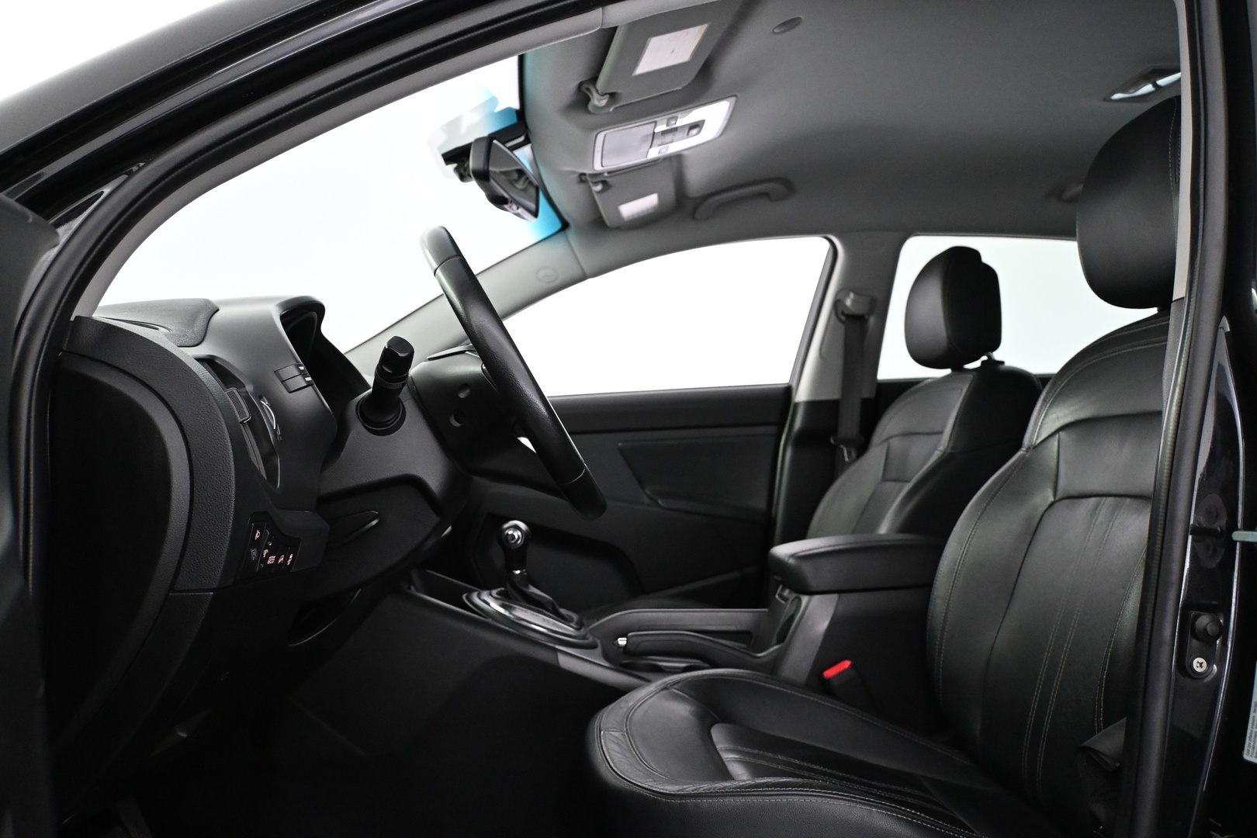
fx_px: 1021
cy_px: 419
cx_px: 628
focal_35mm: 29
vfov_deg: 44.6
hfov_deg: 63.2
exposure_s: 1/60
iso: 3600
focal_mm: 19.5
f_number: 3.8
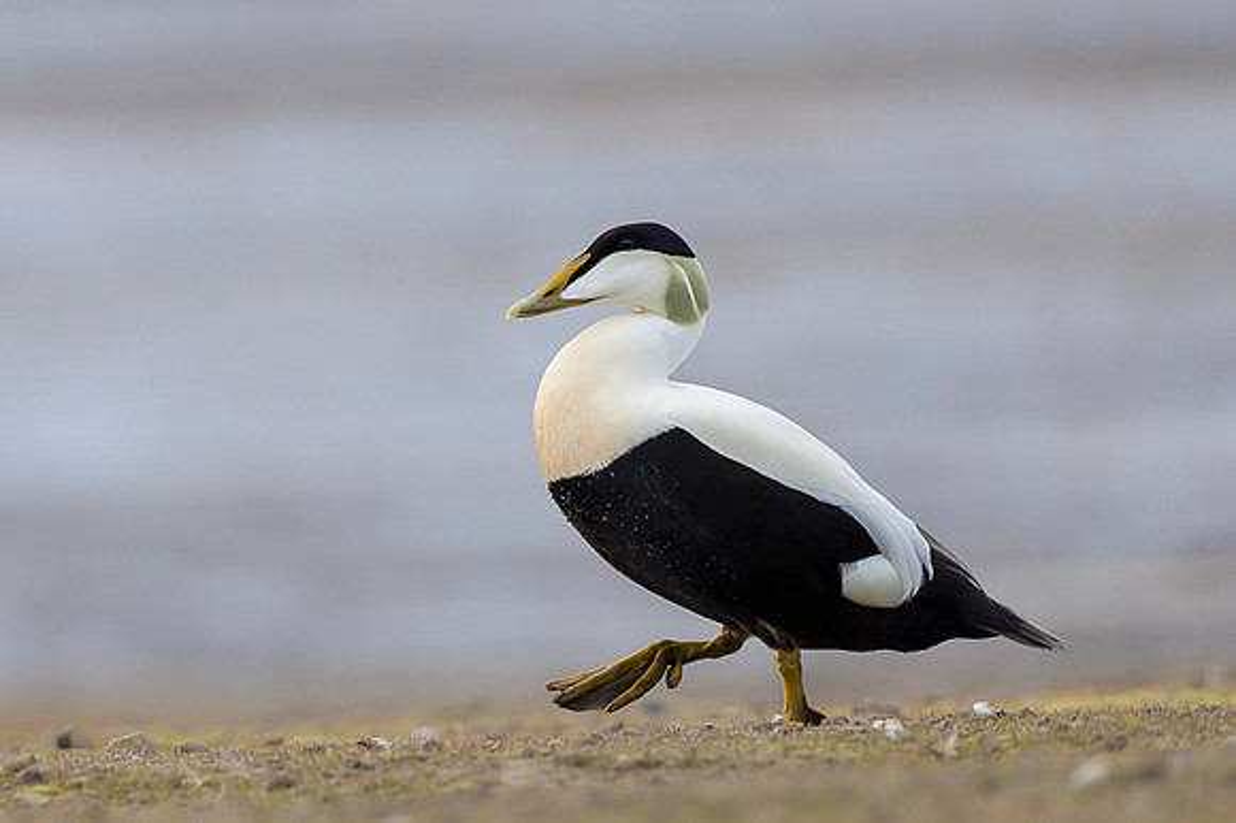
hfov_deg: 3.7
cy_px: 369
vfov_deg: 2.5
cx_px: 367
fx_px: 18909
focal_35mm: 551
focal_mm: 380
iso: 800
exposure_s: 1/1600
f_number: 5.6
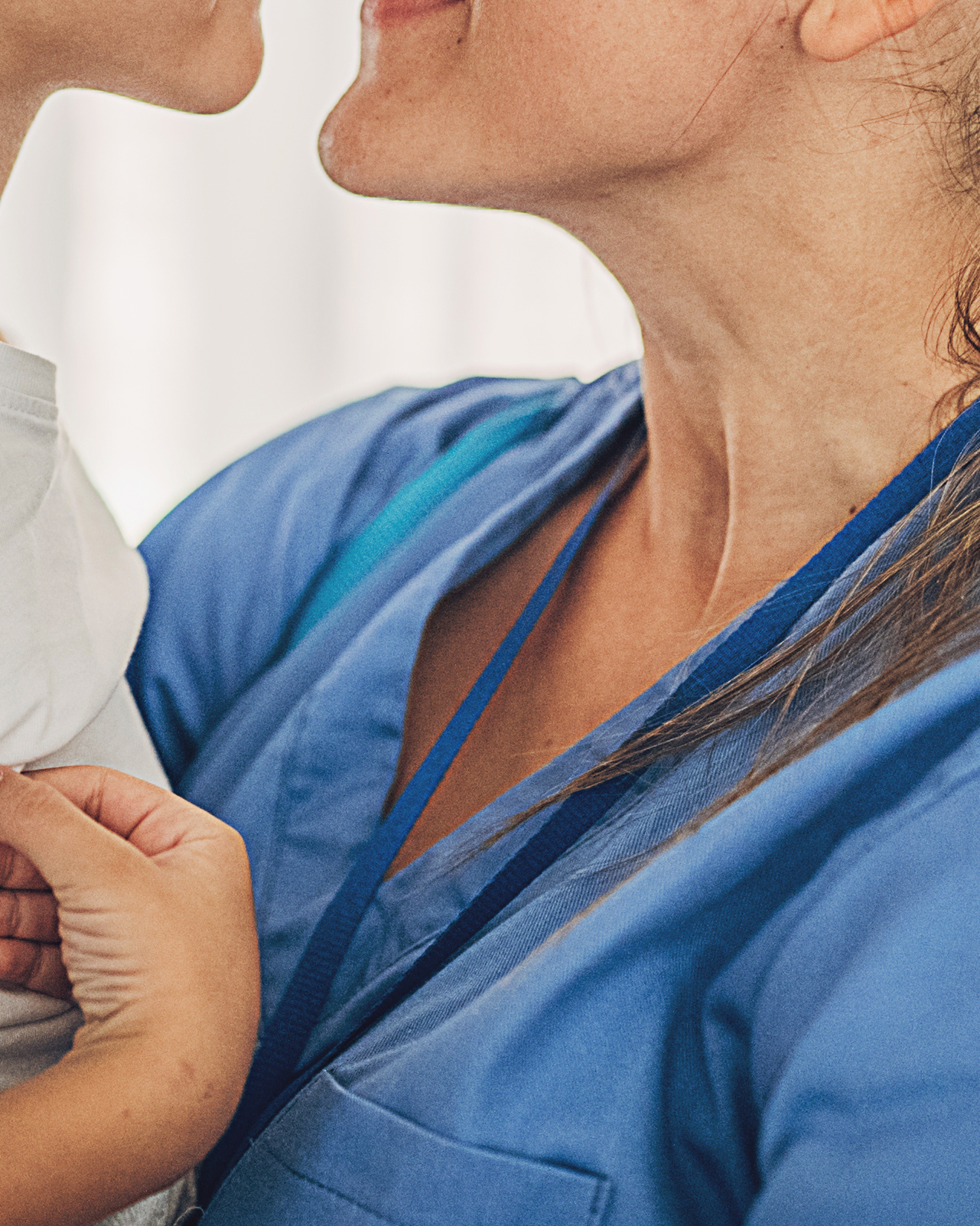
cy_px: 202
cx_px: 236
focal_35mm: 87
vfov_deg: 21.6
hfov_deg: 17.5
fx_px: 3155
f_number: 1.8
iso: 400
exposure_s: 1/160
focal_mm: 35
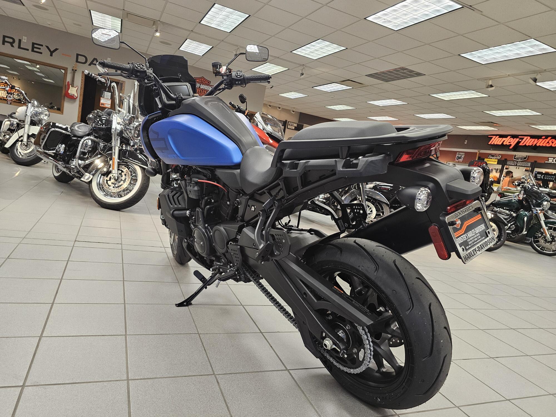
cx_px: 278
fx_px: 369
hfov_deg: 73.9
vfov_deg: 58.9
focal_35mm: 23
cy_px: 208
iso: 320
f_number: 1.7
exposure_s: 1/120
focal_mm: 6.3
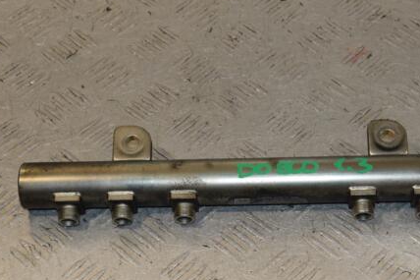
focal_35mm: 95
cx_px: 249
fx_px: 1104
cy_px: 165
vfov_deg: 14.4
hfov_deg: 21.5
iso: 800
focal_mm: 45
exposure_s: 1/200
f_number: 9
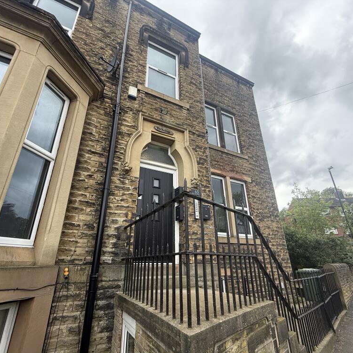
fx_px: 196
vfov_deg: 84.0
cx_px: 172
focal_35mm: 17
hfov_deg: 84.0
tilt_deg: +23.4
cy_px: 181
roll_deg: -0.3
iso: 64
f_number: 2.2
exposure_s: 1/549
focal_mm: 2.22
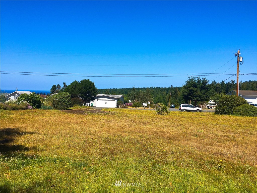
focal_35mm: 29
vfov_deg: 48.2
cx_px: 128
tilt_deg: -1.5
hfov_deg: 61.7
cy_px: 96
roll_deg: -1.6
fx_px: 215
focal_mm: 4.15
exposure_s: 1/2083
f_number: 2.2
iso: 32
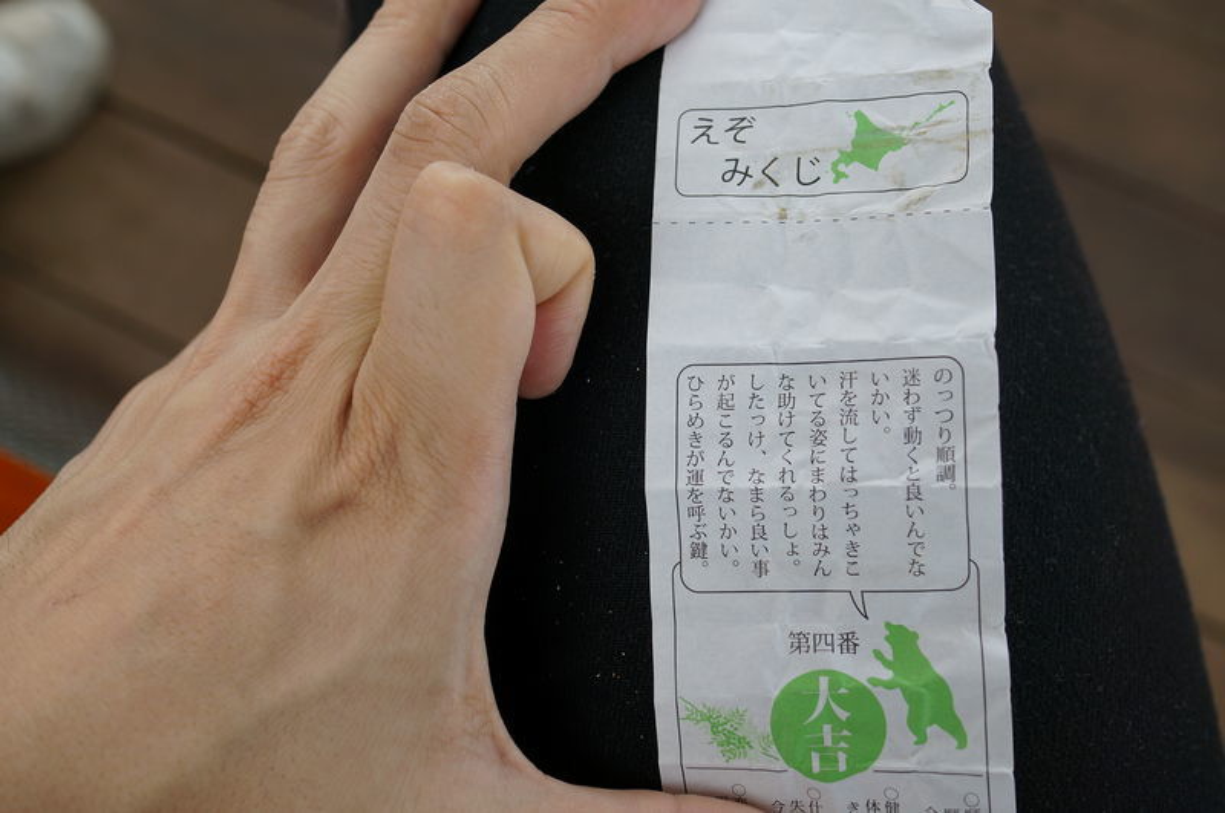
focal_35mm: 36
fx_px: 1223
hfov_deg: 53.2
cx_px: 612
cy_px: 406
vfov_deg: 36.8
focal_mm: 24
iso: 160
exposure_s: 1/160
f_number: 4
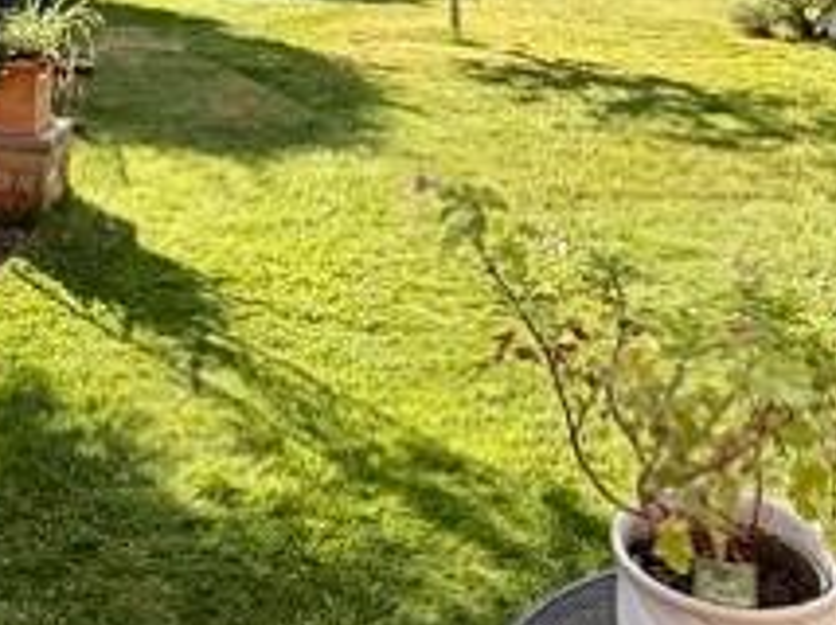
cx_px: 316
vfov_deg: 20.0
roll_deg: -1.0
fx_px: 1616
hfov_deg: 28.9
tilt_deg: -1.1
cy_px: -199
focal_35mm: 67
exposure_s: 1/876
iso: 64
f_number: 2.2
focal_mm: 2.22
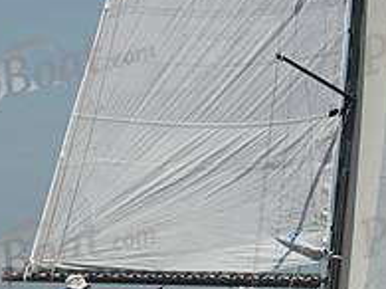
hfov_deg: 9.9
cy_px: 337
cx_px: 259
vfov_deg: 7.4
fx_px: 2229
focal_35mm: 200
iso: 320
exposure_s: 1/1250
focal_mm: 70
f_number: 8
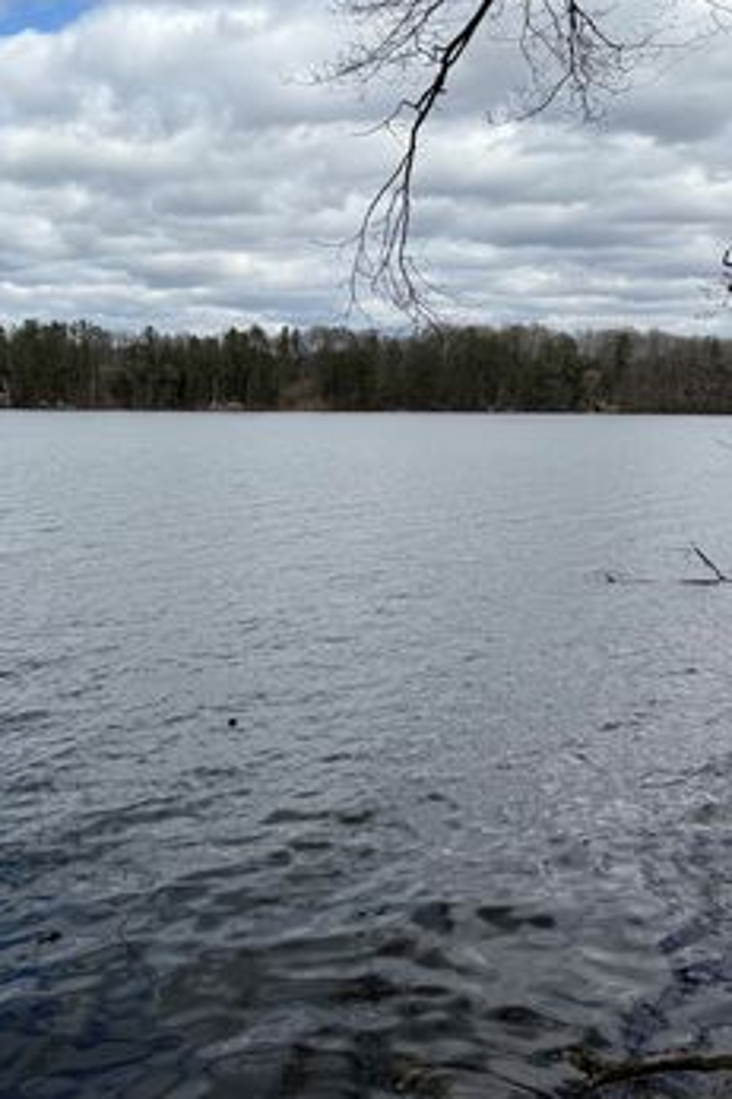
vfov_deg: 53.1
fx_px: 1099
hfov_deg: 34.5
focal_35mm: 36
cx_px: 57
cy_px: 527
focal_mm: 6.76
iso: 80
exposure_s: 1/5319
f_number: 1.78
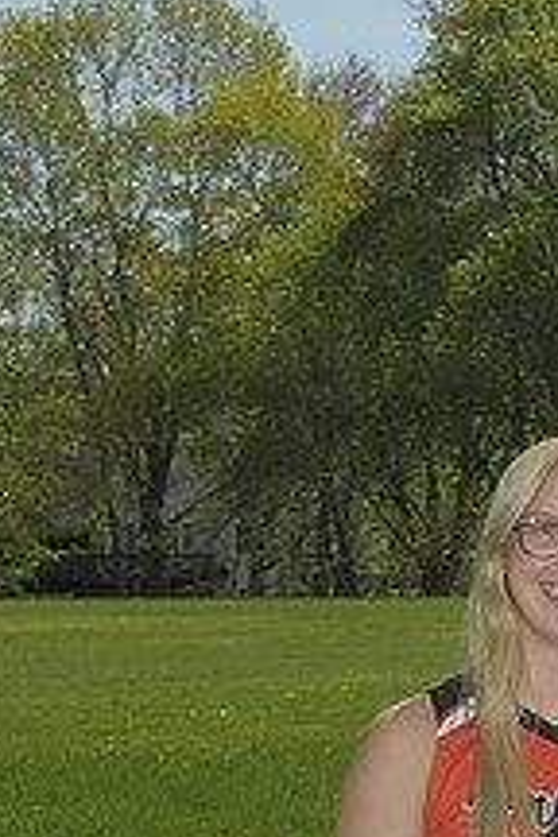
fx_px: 4859
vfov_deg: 9.7
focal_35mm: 209
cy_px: 1081
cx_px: 715
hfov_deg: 6.5
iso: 200
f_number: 11
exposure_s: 1/250
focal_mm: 52
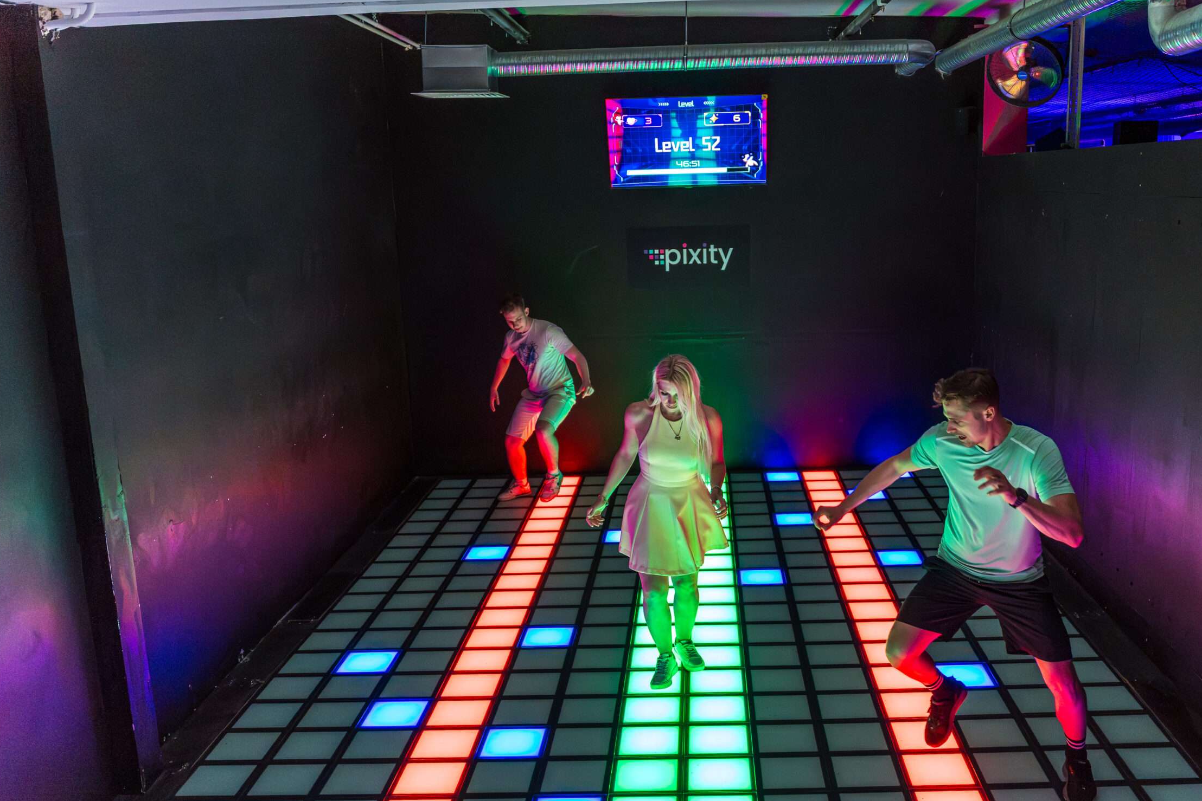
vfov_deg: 37.8
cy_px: 441
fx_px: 1169
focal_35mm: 35
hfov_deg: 54.2
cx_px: 687
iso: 8000
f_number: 2.8
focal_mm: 30.3
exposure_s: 1/640
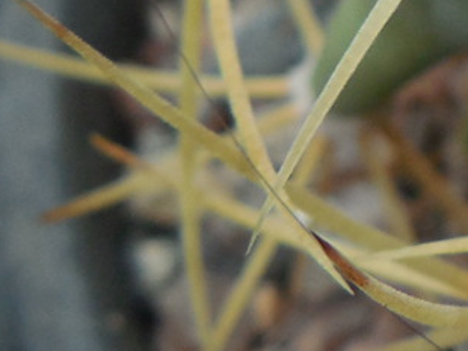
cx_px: 921
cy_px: -303
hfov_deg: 11.2
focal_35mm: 160
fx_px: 2165
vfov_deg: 8.9
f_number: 3.6
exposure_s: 1/250
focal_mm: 5.6
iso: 125
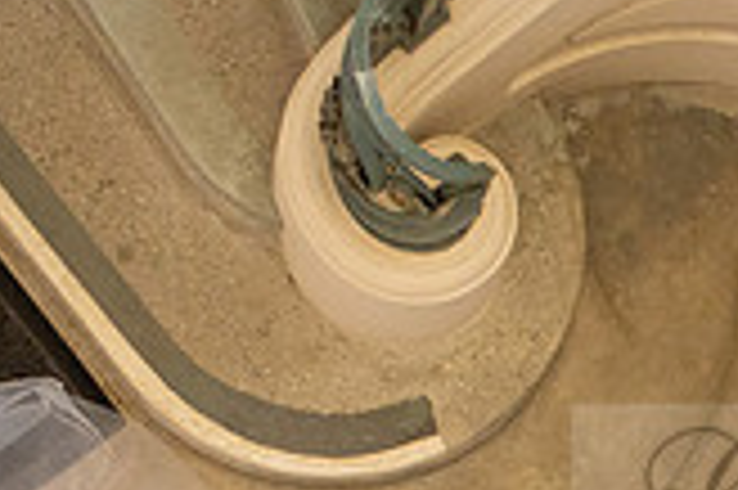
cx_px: 1109
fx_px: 3522
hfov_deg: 11.5
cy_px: 843
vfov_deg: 7.7
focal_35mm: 172
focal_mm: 32
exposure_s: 1/60
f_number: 2.8
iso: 1250
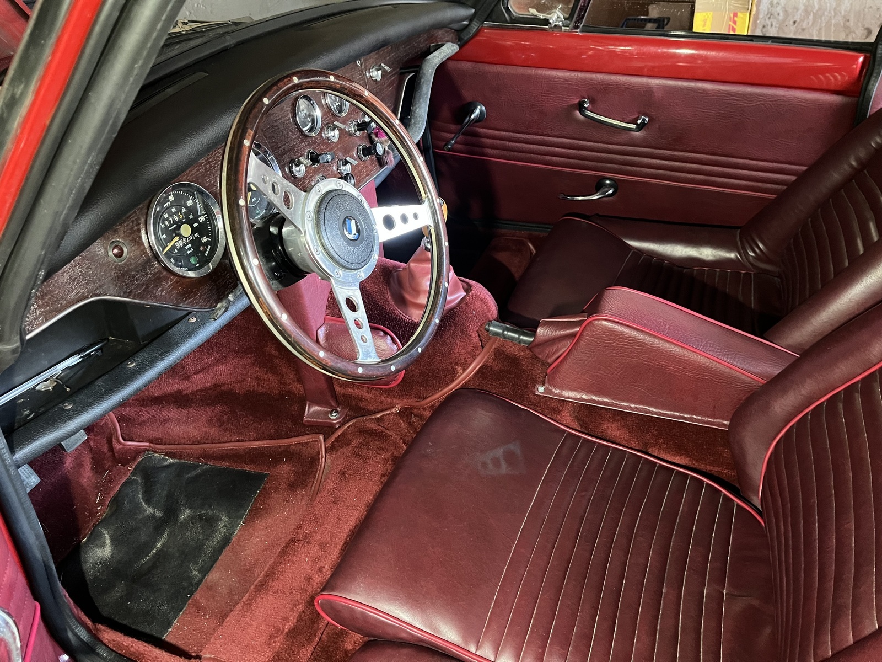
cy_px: 331
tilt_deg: -36.0
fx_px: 662
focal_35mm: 26
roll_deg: +4.8
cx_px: 441
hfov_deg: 67.3
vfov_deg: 53.1
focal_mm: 5.1
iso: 640
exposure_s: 1/30
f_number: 1.6
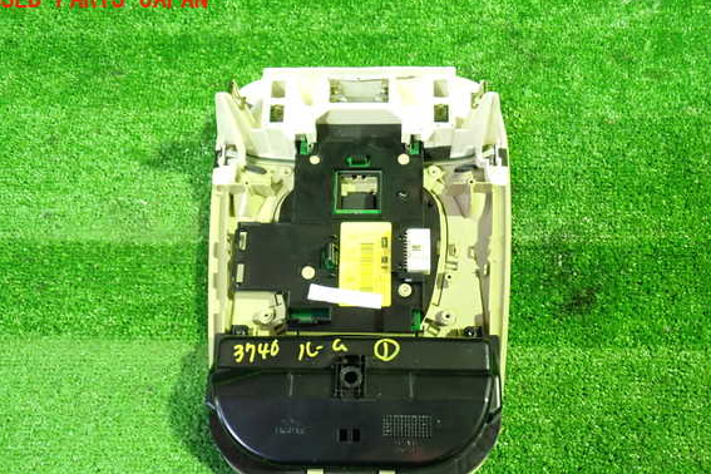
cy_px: 266
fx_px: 652
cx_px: 356
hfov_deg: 57.2
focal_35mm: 33
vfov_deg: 39.9
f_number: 2.3
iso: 800
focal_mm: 5.4
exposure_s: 1/25
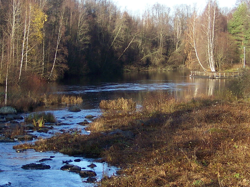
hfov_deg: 17.6
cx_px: 124
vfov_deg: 13.2
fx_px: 809
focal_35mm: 112
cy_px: 99
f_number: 3.2
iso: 64
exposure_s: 1/200
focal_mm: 9.36
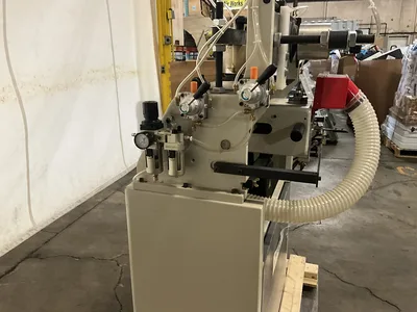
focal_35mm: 29
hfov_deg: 61.7
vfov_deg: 48.2
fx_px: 349
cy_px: 156
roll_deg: +1.2
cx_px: 208
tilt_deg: -17.0
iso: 250
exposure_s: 1/60
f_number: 1.8
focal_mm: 3
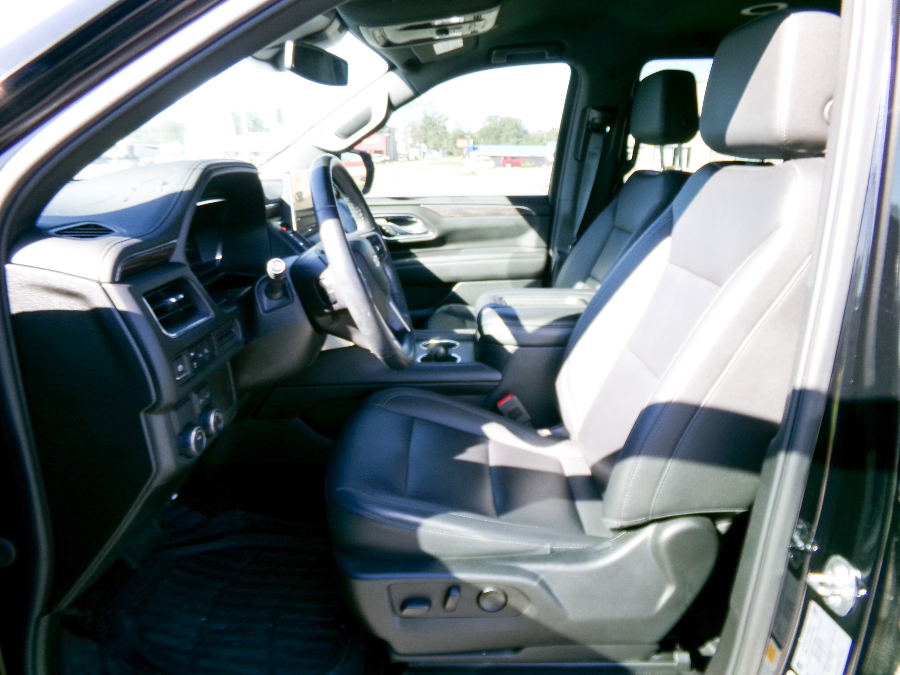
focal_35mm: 24
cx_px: 450
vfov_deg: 56.8
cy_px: 338
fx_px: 624
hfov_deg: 71.6
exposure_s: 1/100
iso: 100
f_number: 3.7
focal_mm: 4.3
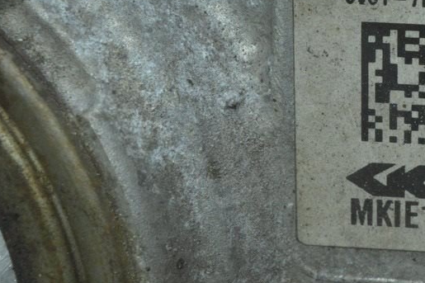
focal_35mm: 164
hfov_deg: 12.4
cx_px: 392
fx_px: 1935
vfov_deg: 8.3
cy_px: 45
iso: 2200
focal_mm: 55
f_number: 16
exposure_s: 1/40
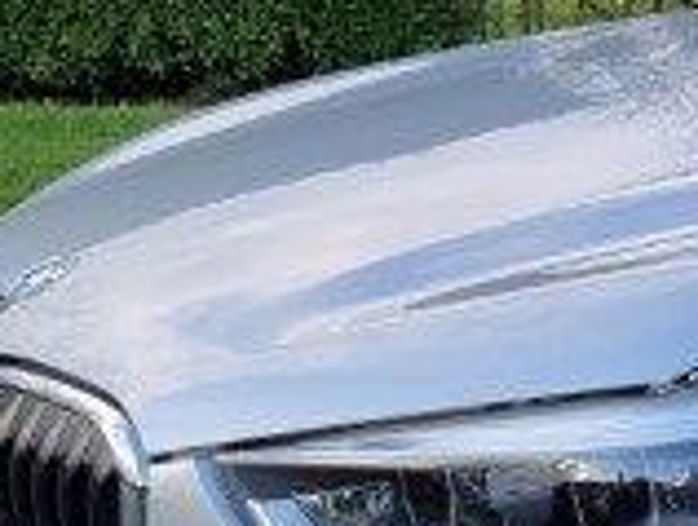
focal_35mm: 97
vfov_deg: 15.0
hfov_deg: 17.3
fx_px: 1959
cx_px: 1171
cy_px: 513
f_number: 1.8
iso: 50
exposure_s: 1/100
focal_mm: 6.7
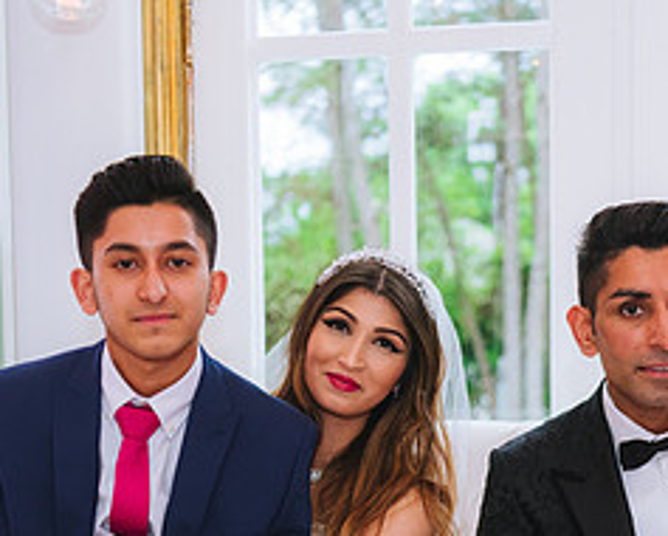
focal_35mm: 101
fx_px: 1998
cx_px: 457
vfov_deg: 15.1
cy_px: 495
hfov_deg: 18.9
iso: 800
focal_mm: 44
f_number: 2.8
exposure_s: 1/125
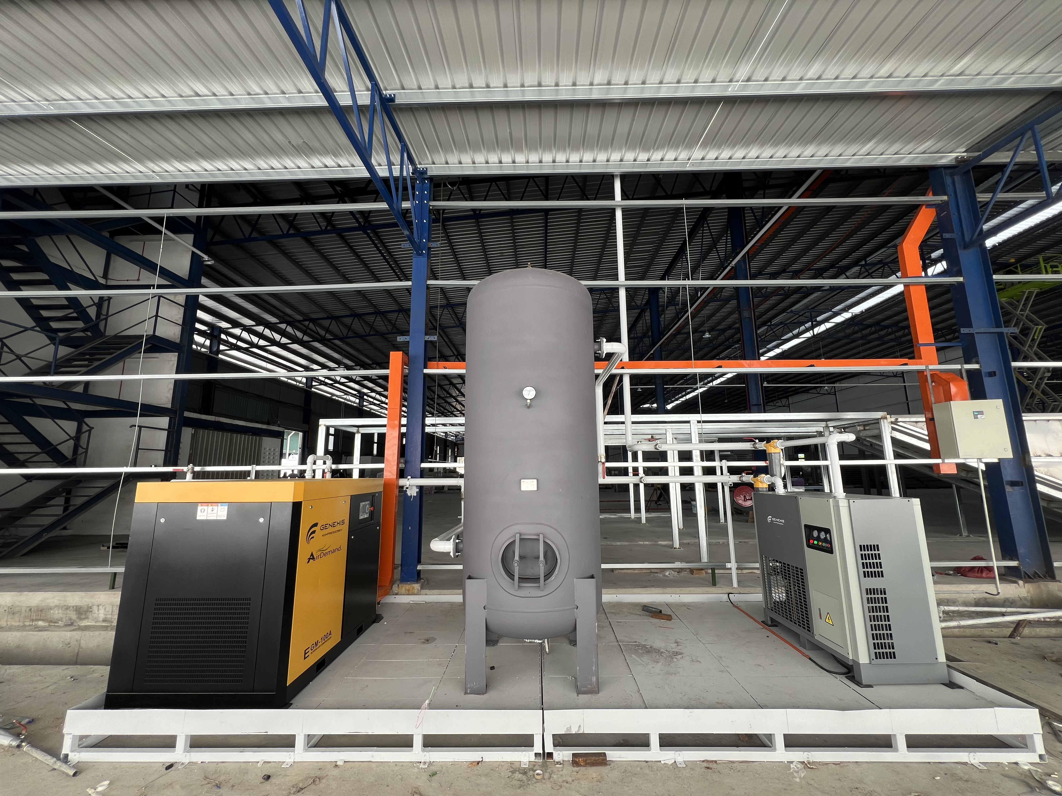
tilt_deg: +8.5
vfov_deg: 89.9
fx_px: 399
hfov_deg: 106.2
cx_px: 531
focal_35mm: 13
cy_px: 398
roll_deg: +0.5
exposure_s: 1/167
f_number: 1.8
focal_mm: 1.57
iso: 32
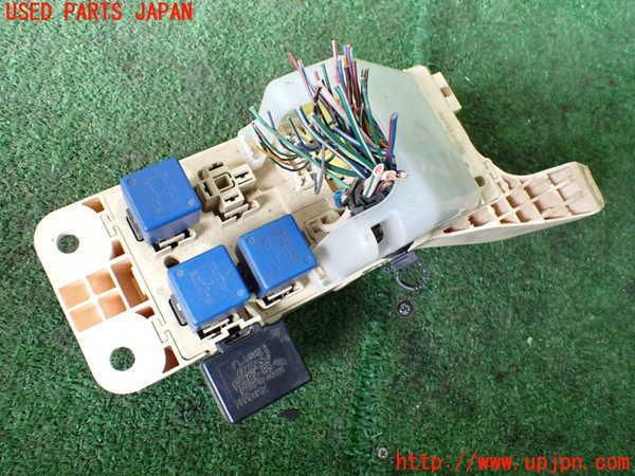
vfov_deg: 46.8
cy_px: 238
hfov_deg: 60.0
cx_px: 318
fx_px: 550
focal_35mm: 30
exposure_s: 1/125
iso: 500
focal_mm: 5.4
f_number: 2.3
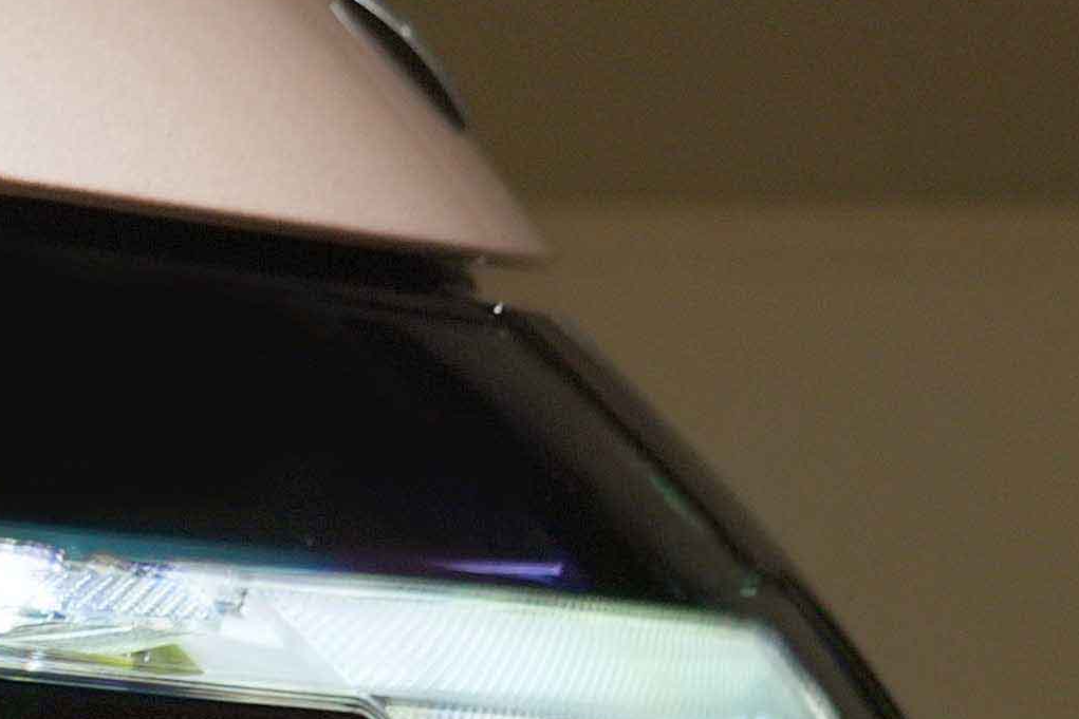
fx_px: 14208
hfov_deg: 4.3
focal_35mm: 474
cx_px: -1146
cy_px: 376
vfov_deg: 2.9
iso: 200
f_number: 8
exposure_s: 4
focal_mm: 70
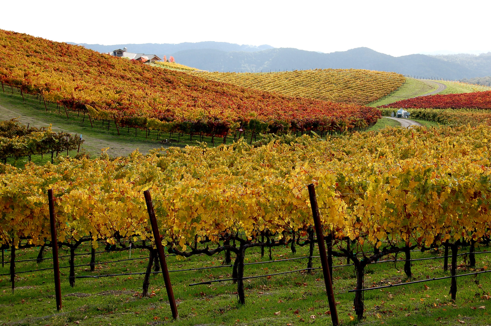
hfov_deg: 30.1
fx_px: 913
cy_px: 157
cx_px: 285
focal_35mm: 67
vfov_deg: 20.3
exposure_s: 1/200
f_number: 7.1
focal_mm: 38
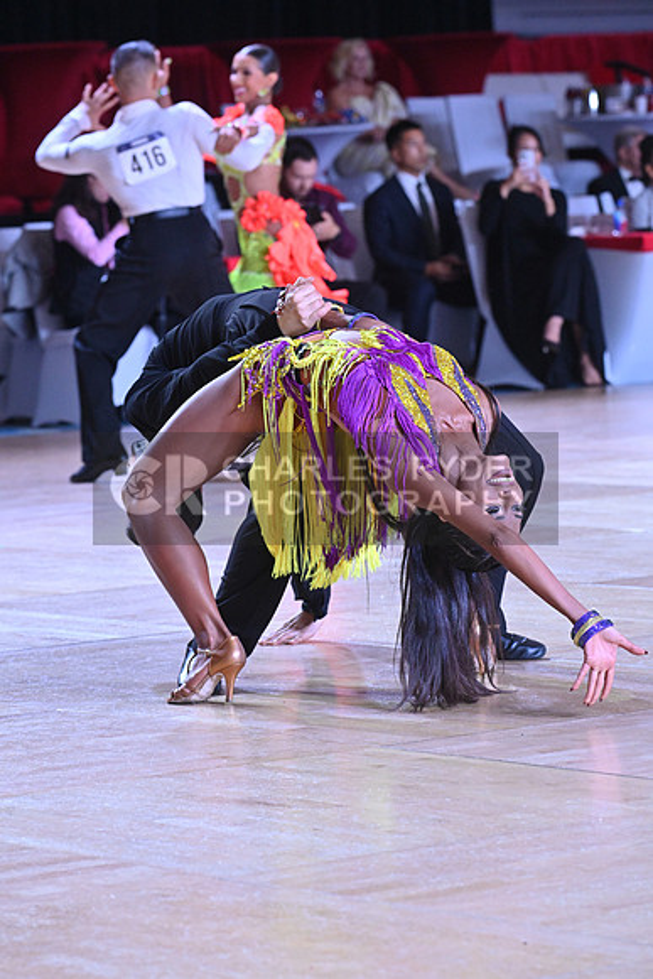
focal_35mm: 175
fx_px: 4758
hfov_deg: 7.9
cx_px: 326
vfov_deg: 11.7
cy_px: 490
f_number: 8
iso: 4000
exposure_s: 1/400
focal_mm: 175
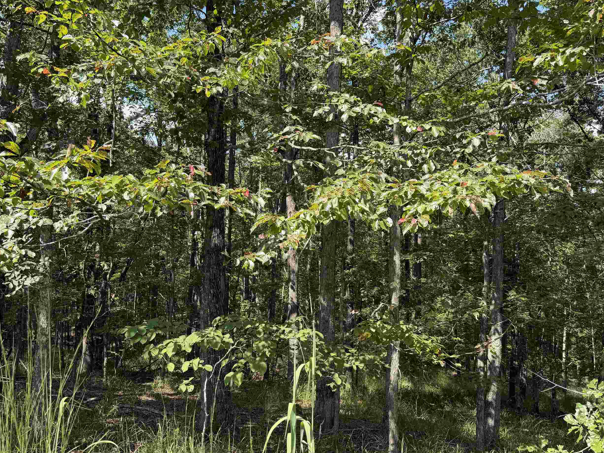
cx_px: 291
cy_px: 238
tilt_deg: -0.1
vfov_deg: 46.8
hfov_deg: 60.0
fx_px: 523
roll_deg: -4.6
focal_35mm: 30
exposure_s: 1/1005
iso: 80
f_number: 1.78
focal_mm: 6.76
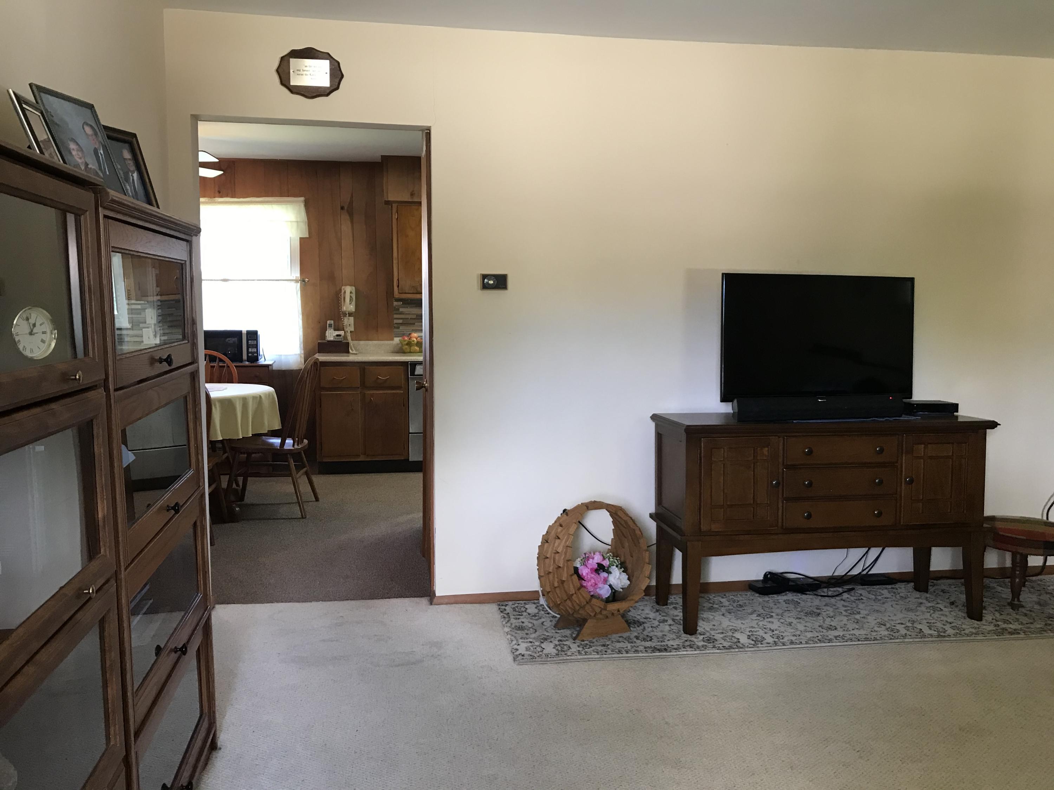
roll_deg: -0.4
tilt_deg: -5.1
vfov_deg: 49.7
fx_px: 853
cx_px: 527
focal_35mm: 28
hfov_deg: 63.4
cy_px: 395
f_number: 1.8
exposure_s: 1/15
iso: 40
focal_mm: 3.99
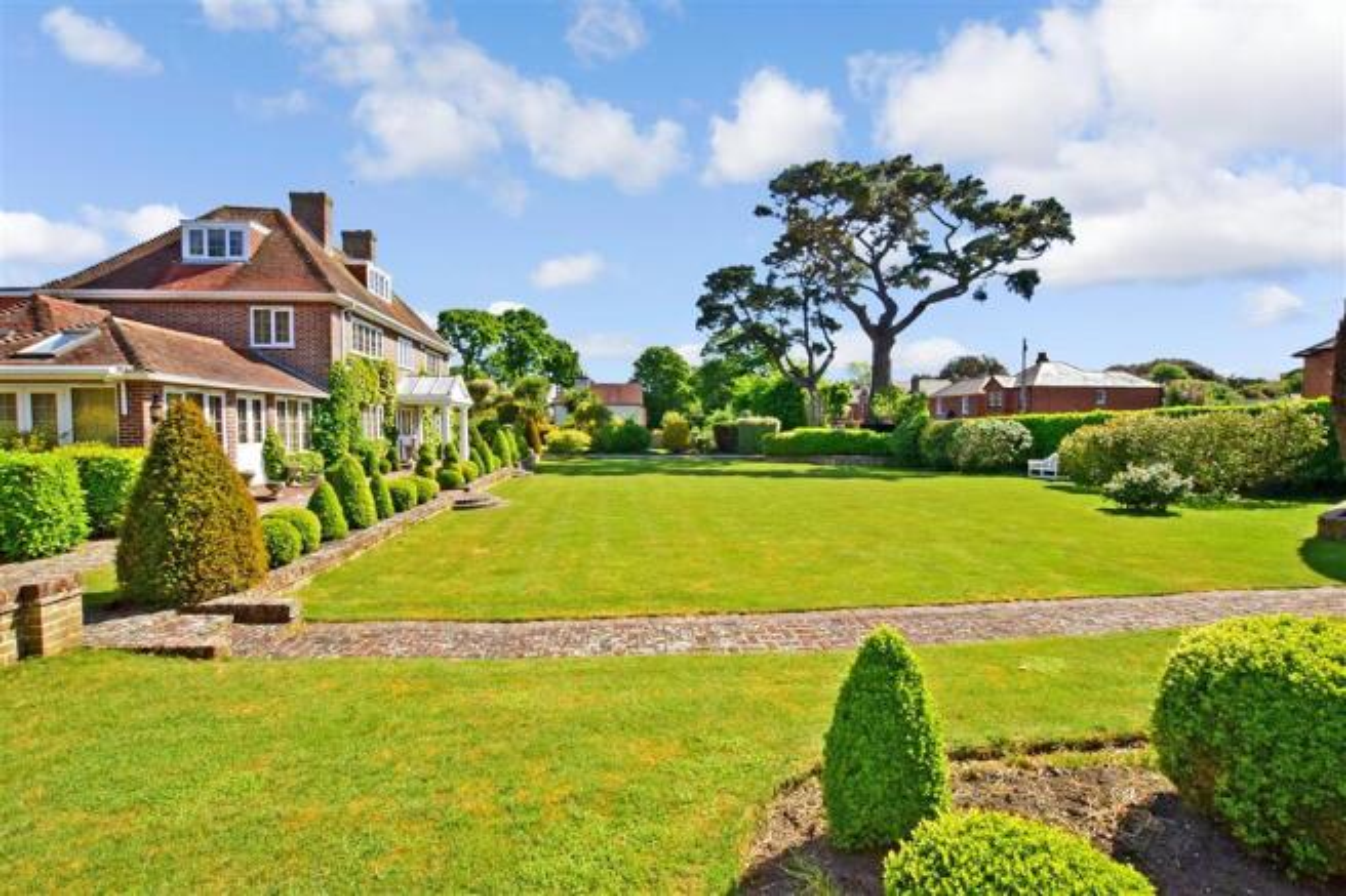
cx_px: 673
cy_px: 448
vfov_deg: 77.3
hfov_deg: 100.4
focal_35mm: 15
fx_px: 561
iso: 640
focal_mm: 10
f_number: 22
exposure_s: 1/200
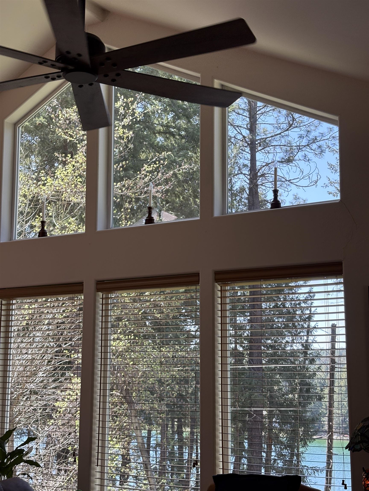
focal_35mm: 52
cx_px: 184
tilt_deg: +10.0
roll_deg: -1.9
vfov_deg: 36.8
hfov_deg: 28.0
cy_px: 246
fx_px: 739
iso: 40
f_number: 1.6
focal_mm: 5.96
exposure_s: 1/163
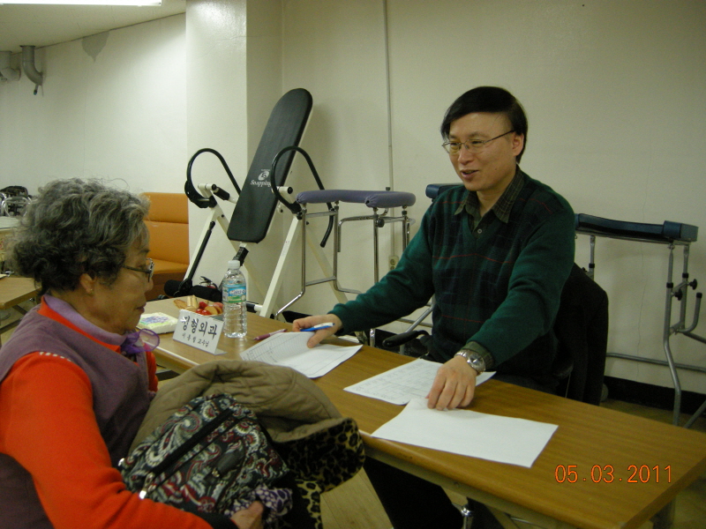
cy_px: 264
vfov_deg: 40.7
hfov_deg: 52.6
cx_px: 353
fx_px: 714
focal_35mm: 35
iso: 322
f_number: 2.7
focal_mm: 7.5
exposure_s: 1/65.2
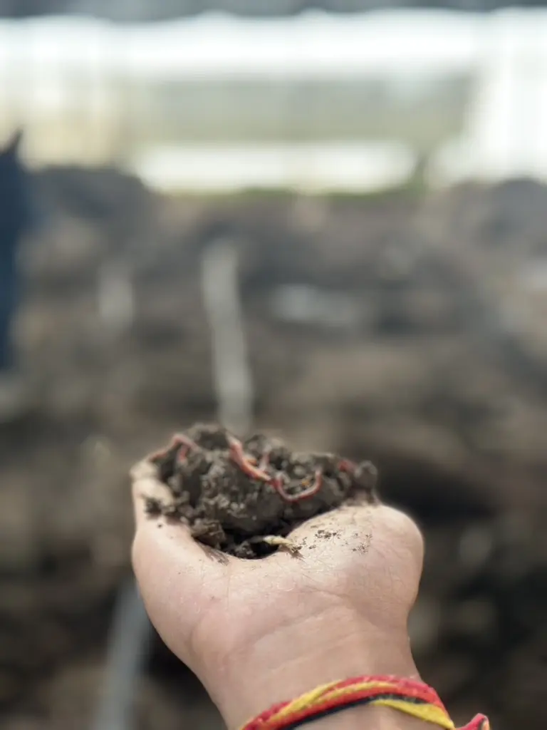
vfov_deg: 39.7
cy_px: 365
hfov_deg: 30.3
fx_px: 1011
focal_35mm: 48
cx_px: 274
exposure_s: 1/541
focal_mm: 6.86
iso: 80
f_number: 1.78
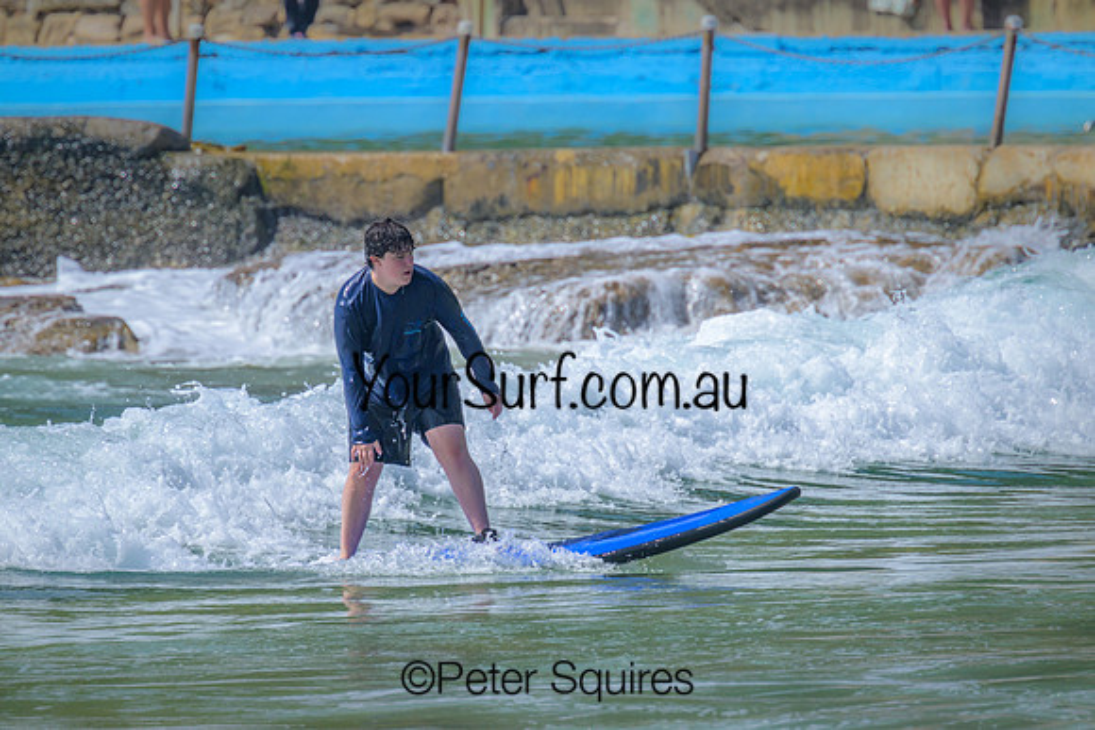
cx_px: 548
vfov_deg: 1.7
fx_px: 24338
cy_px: 365
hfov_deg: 2.6
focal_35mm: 800
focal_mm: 800
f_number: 11
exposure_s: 1/2000
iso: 720
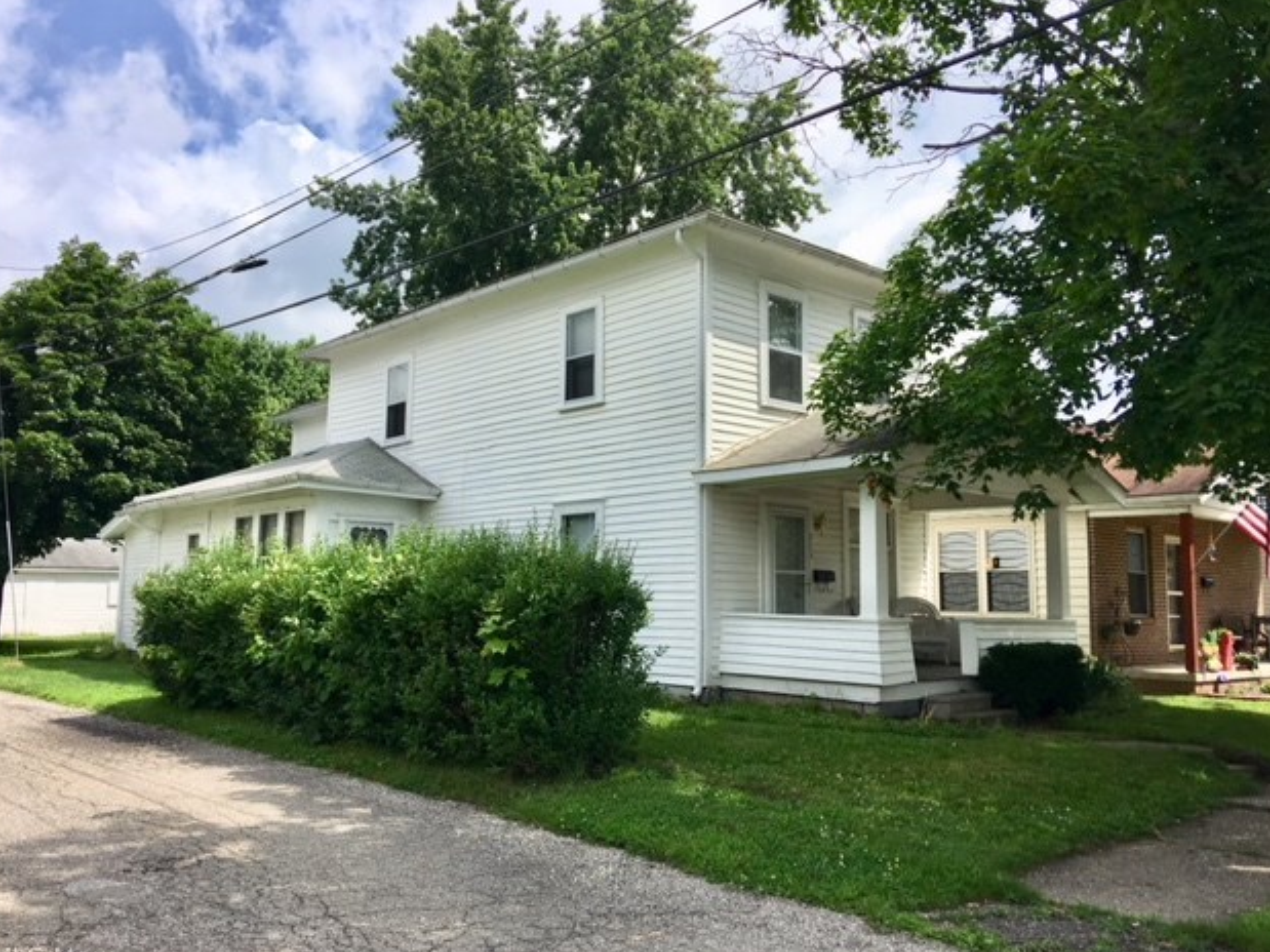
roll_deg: +0.2
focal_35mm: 30
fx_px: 1100
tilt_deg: +7.8
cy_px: 488
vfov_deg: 46.8
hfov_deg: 60.0
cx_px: 638
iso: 25
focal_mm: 4.15
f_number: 2.2
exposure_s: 1/1709
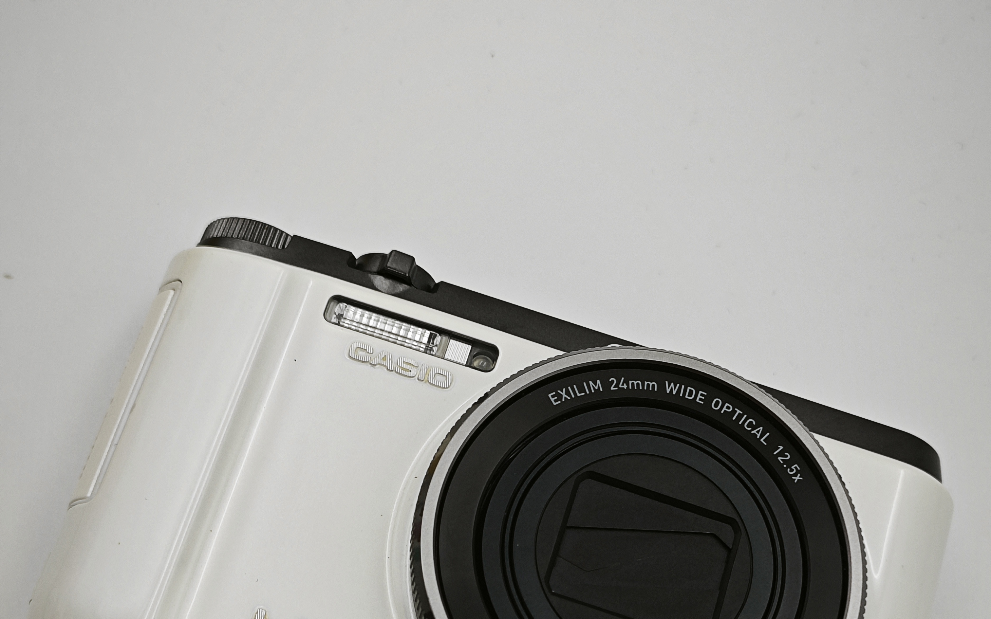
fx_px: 1782
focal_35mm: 66
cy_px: 532
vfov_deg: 19.4
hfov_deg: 31.1
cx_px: 500
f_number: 1.8
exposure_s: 1/110
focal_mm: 5.43
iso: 50
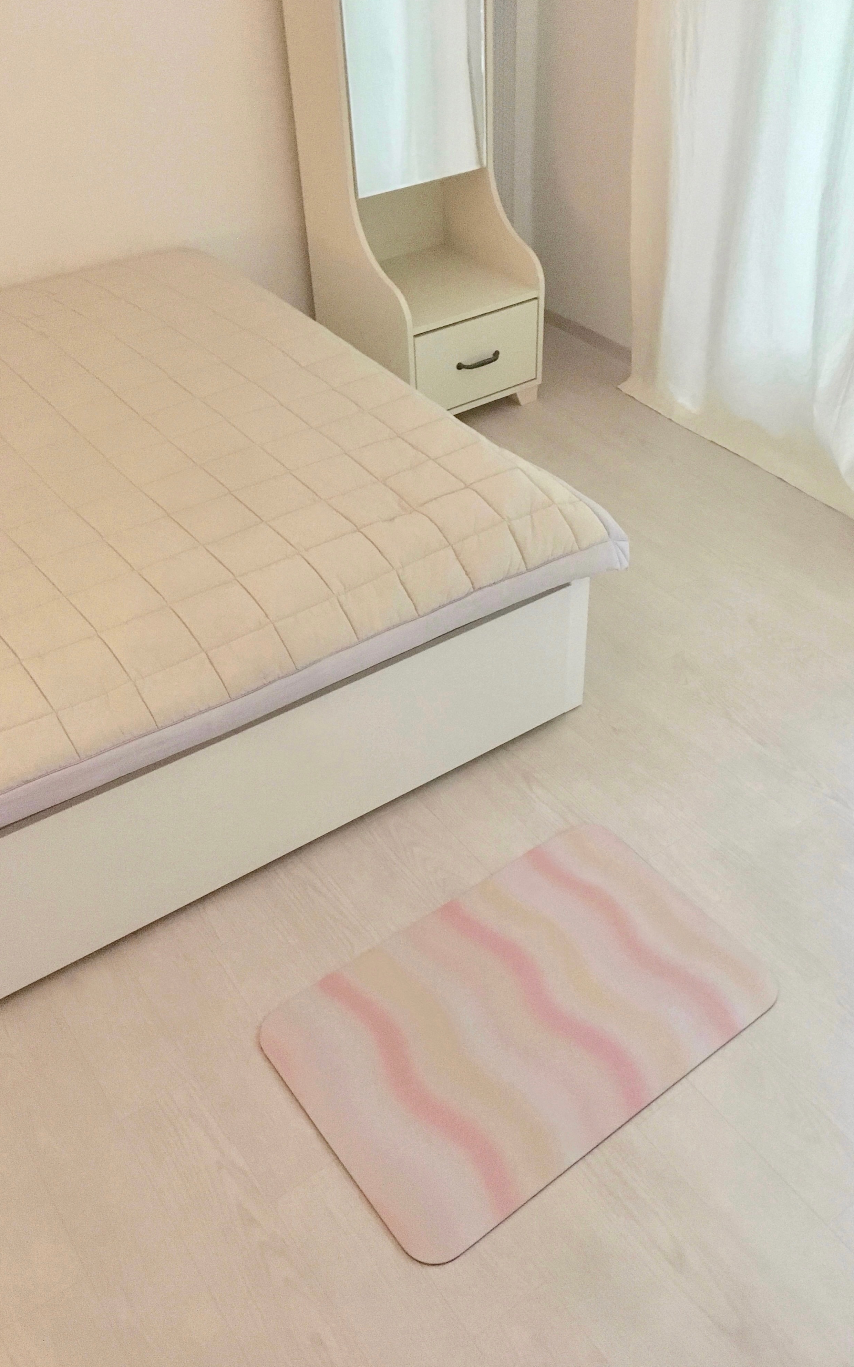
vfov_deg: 61.2
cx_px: 502
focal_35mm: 31
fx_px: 1154
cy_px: 680
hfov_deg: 40.5
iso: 250
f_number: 2.2
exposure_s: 1/15
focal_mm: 4.15
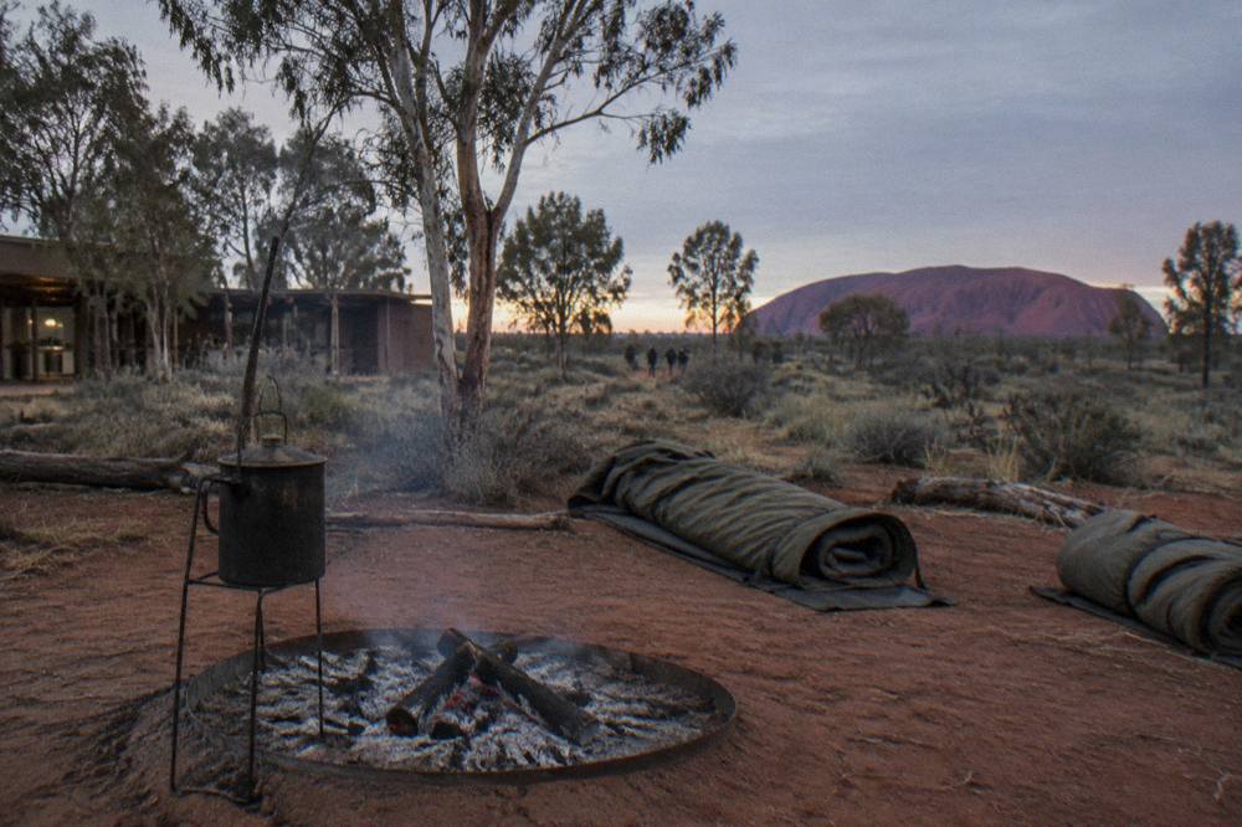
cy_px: 414
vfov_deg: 35.9
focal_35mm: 37
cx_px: 621
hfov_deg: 51.9
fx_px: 1276
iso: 320
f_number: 4
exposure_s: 1/1000
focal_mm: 37
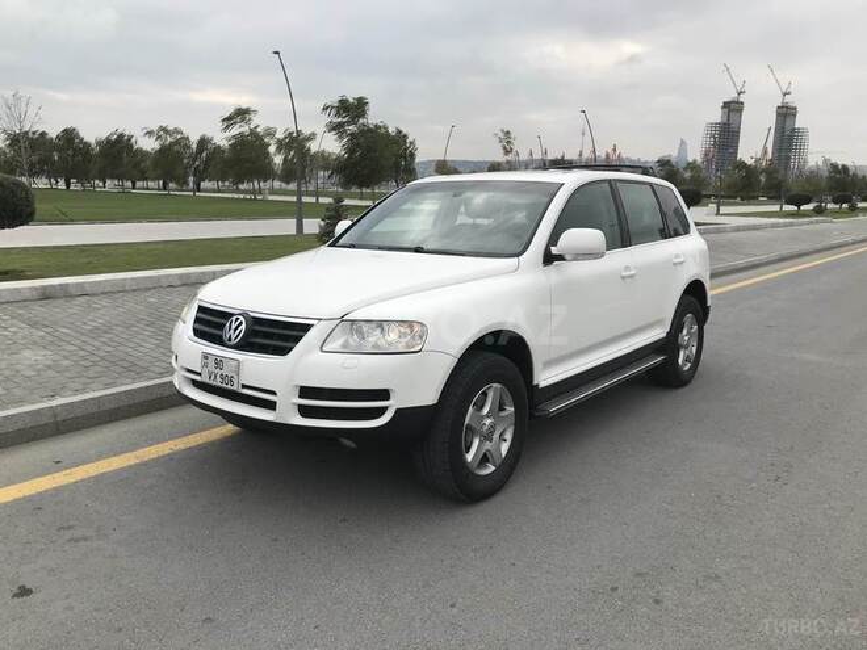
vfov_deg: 49.7
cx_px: 434
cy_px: 325
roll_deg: -1.9
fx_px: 701
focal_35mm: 28
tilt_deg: -10.6
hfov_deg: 63.4
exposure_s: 1/1520
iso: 20
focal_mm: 3.99
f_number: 1.8
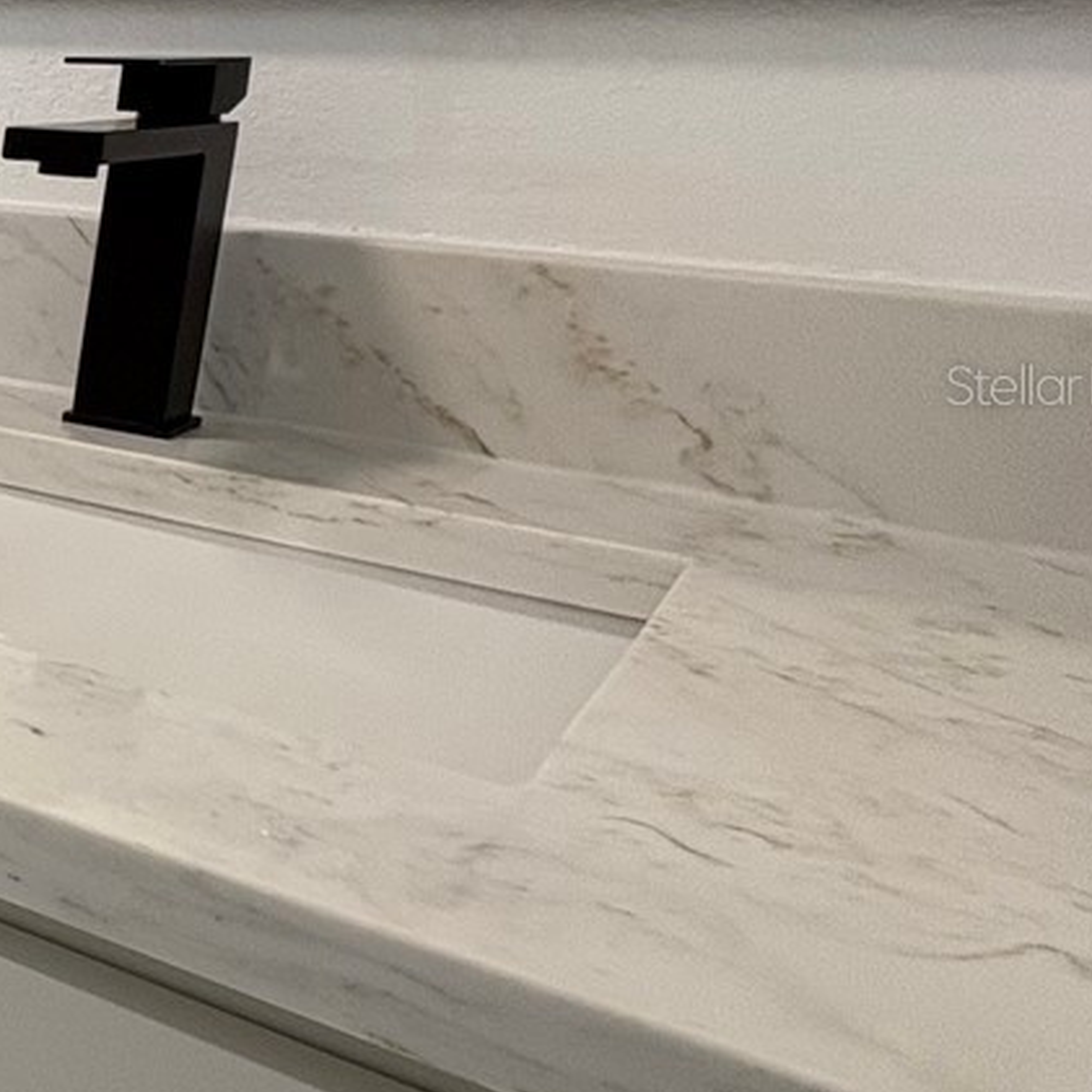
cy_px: 384
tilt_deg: -12.9
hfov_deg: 21.9
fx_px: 1677
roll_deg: +0.0
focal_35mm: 47
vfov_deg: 35.8
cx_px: -884
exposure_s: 1/120
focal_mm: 2.22
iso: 200
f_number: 2.2
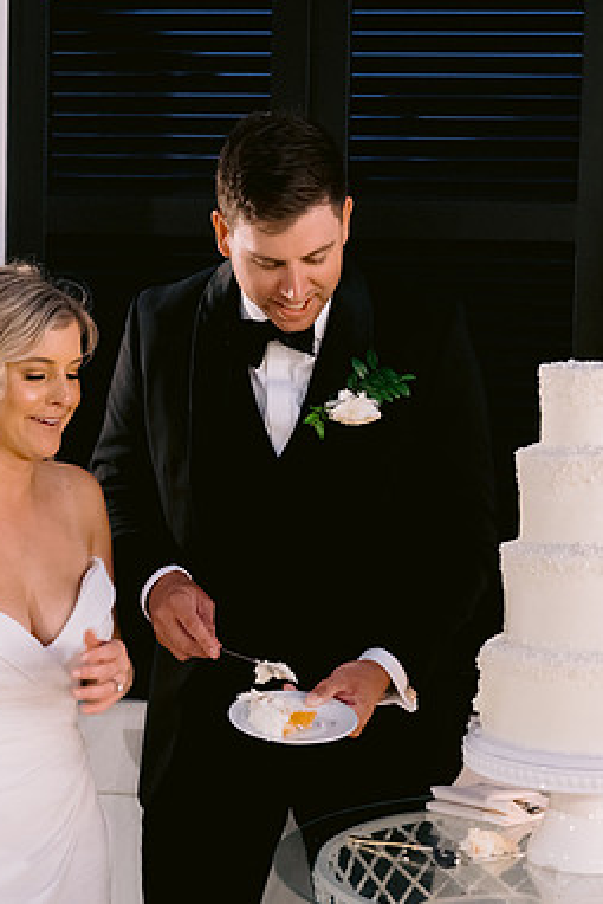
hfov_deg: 18.0
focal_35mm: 76
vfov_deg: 26.6
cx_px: 348
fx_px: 1908
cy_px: 448
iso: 2500
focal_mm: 50
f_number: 2.8
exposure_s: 1/60
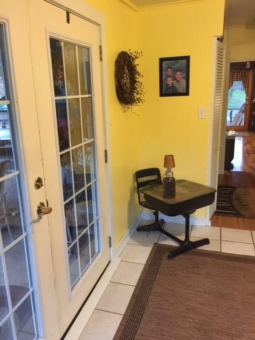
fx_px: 285
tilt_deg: -15.0
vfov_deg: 61.7
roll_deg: +2.3
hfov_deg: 48.2
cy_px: 170
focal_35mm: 29
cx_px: 128
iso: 160
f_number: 2.2
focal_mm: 4.15
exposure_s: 1/8
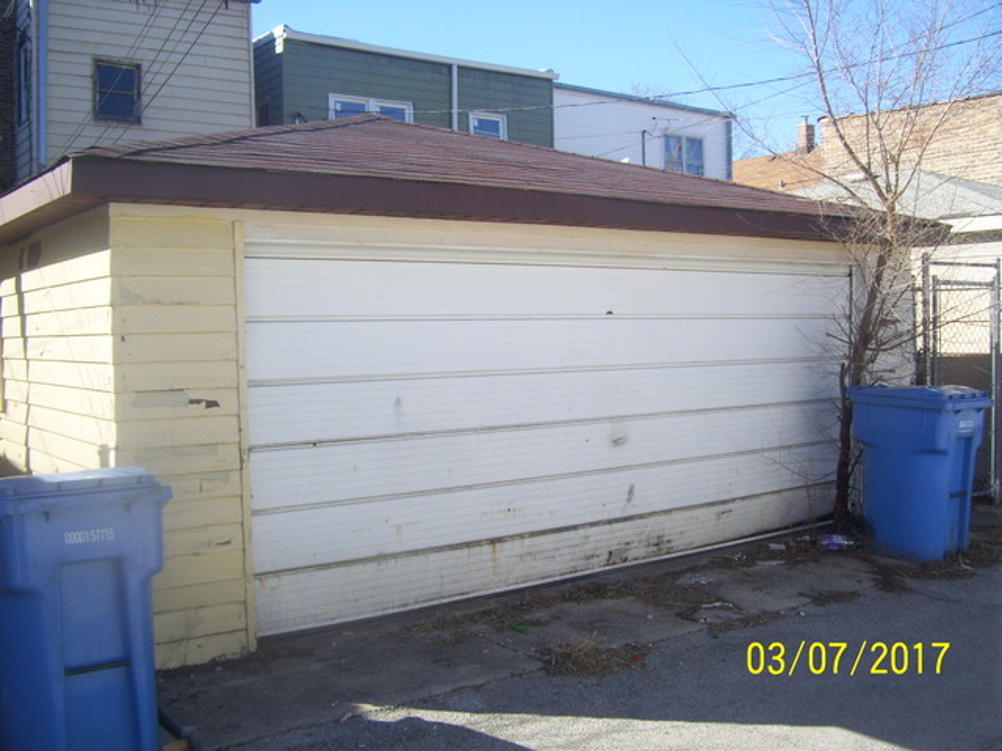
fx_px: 1042
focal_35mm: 36
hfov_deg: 51.4
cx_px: 501
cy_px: 376
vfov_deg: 39.7
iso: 80
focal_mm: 6
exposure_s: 1/320
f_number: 4.8
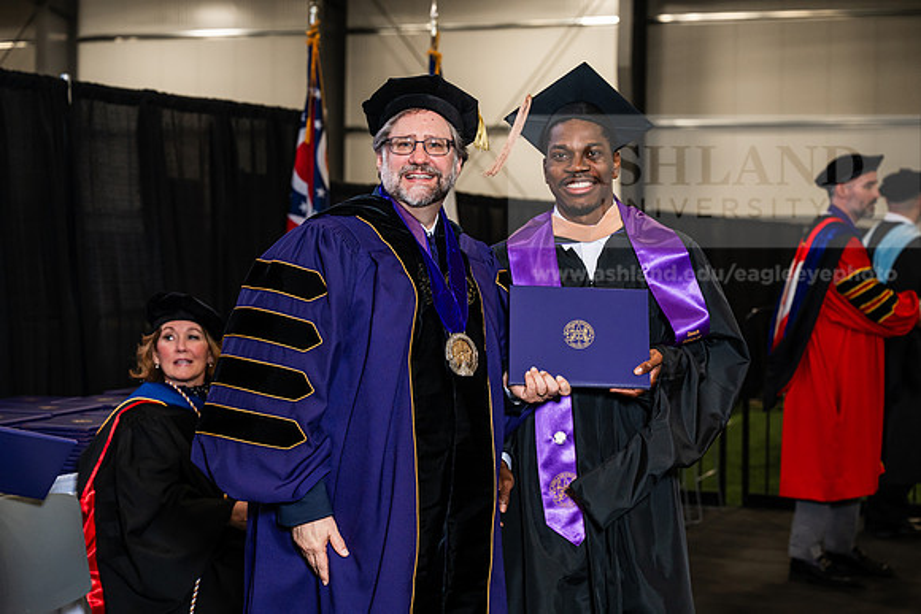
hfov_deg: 28.8
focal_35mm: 70
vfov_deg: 19.5
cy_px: 307
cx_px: 460
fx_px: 1791
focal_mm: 70
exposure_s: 1/200
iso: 1250
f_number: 4.5
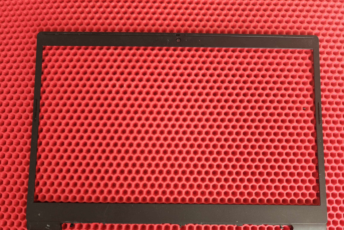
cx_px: 172
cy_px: 129
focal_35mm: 24
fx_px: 229
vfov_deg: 53.0
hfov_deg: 73.7
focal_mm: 6.3
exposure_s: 1/359
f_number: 1.7
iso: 400
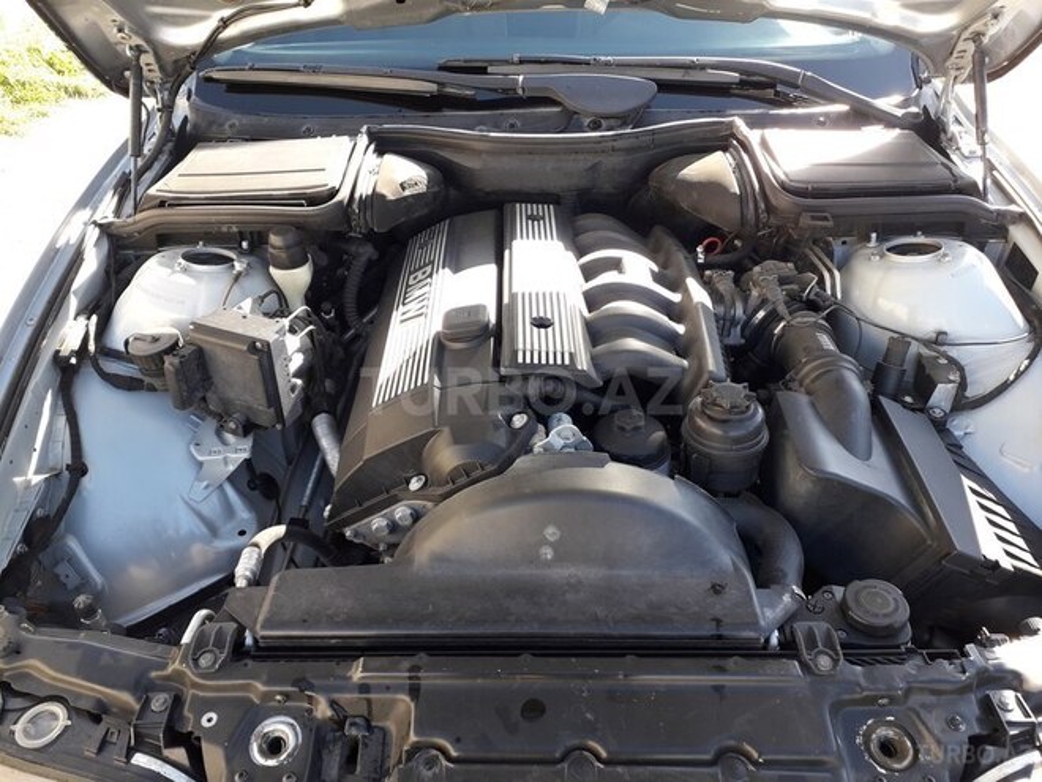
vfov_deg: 51.4
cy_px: 391
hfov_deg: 65.3
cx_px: 521
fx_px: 813
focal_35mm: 27
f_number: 1.9
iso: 40
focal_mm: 3.6
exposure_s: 1/118
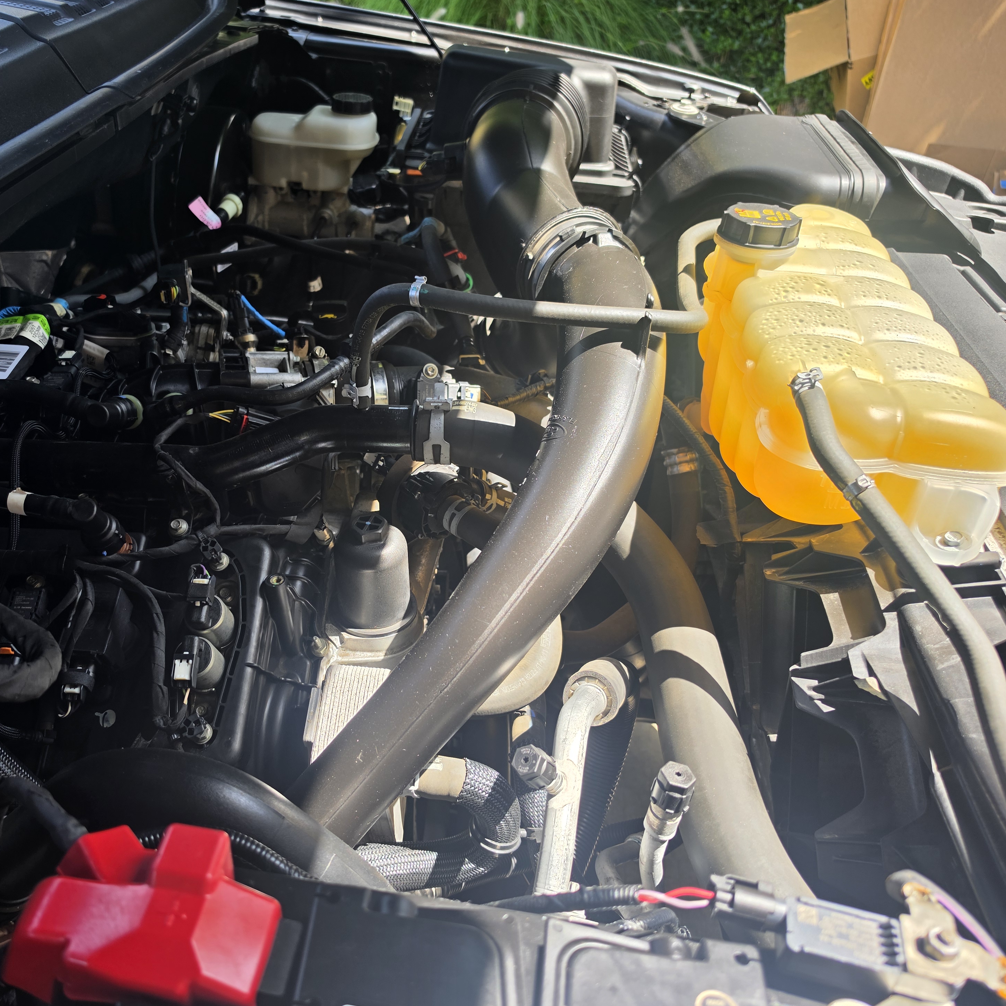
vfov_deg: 57.3
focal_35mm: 28
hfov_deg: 56.5
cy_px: 506
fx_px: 921
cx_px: 369
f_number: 1.4
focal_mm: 6.5
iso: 10
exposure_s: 1/222
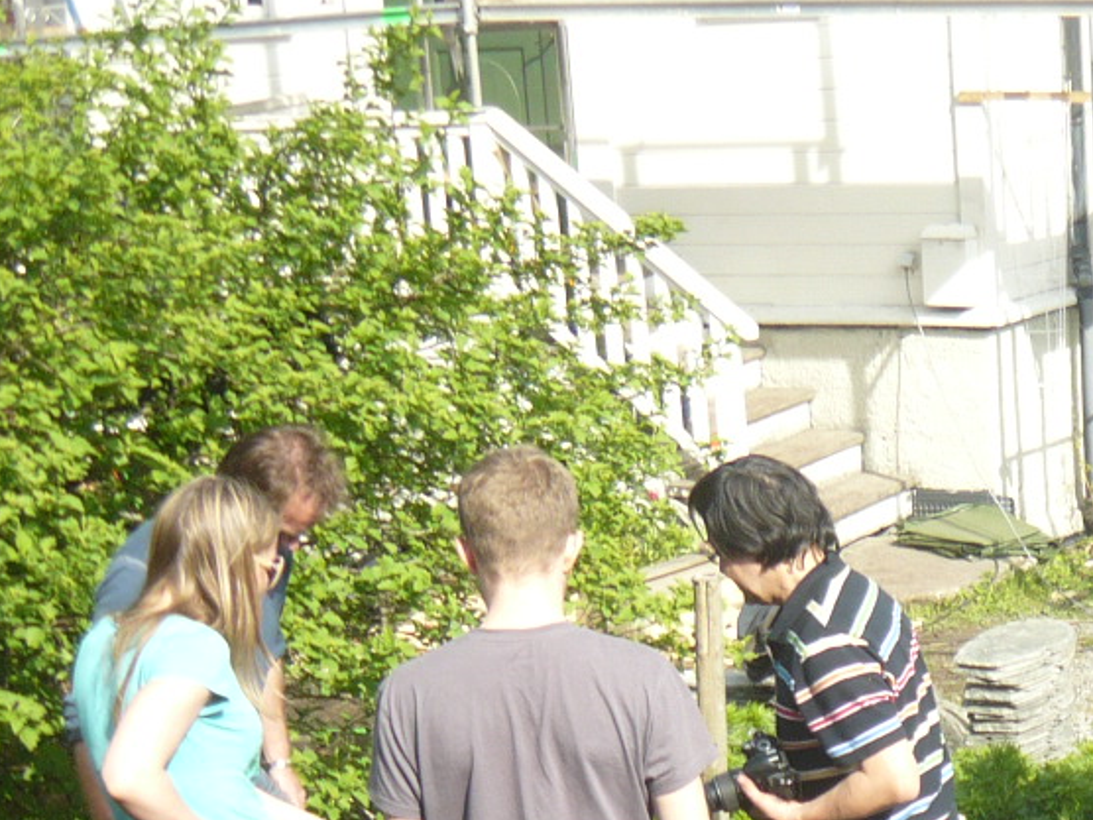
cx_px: 1337
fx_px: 3000
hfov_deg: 19.4
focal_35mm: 95
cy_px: 1125
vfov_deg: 14.7
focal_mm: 5.5
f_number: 2.8
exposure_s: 1/320
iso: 100
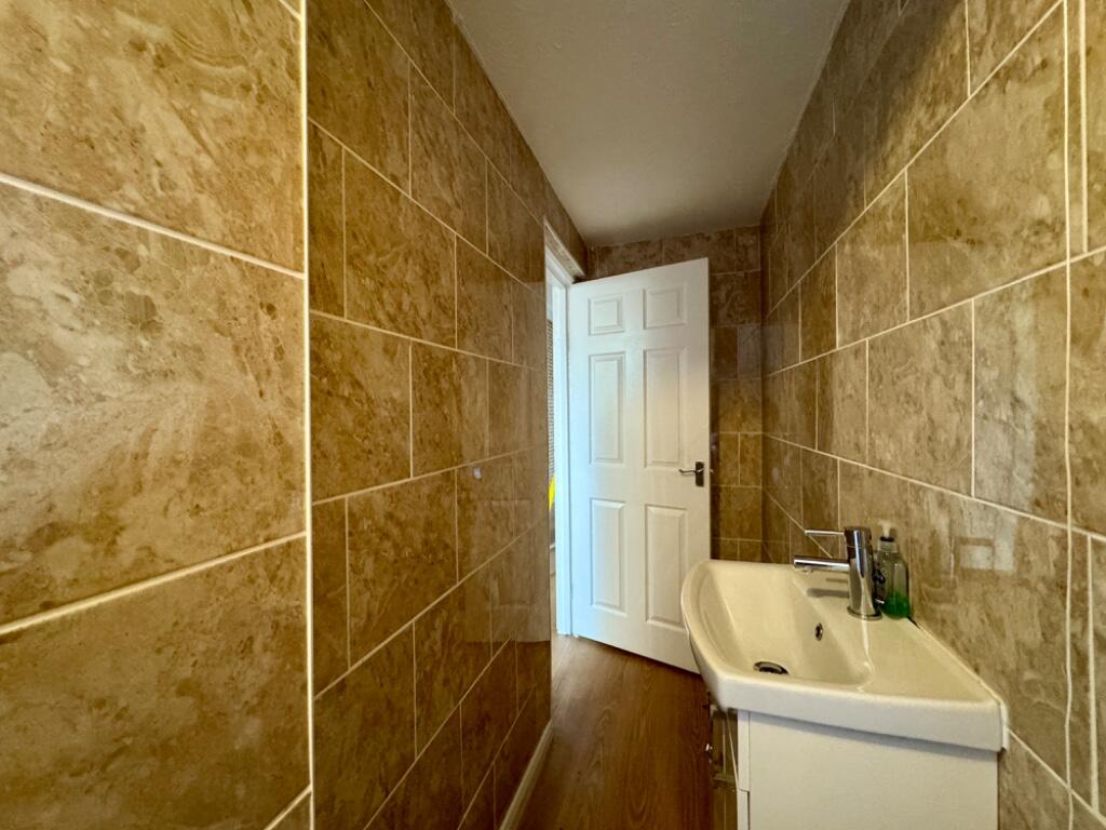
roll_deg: +1.8
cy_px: 415
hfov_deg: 102.1
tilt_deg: -0.2
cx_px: 553
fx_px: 447
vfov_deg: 85.7
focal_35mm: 14
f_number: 2.2
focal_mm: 2.22
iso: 800
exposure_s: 1/50
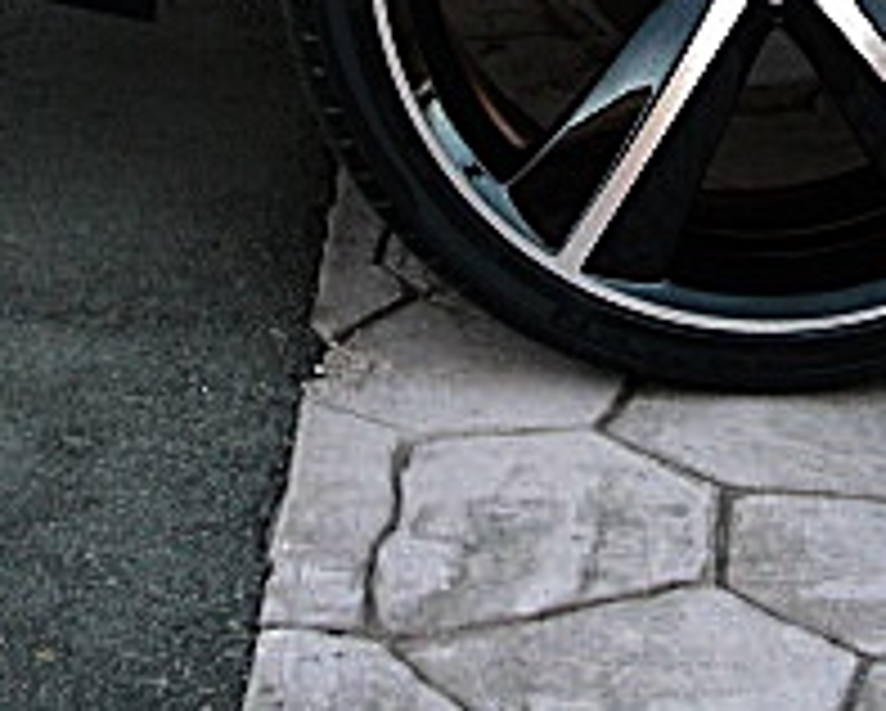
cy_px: -346
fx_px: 2992
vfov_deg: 12.9
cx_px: 715
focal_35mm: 114
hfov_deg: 16.7
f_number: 2.8
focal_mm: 6.3
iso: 200
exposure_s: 1/80
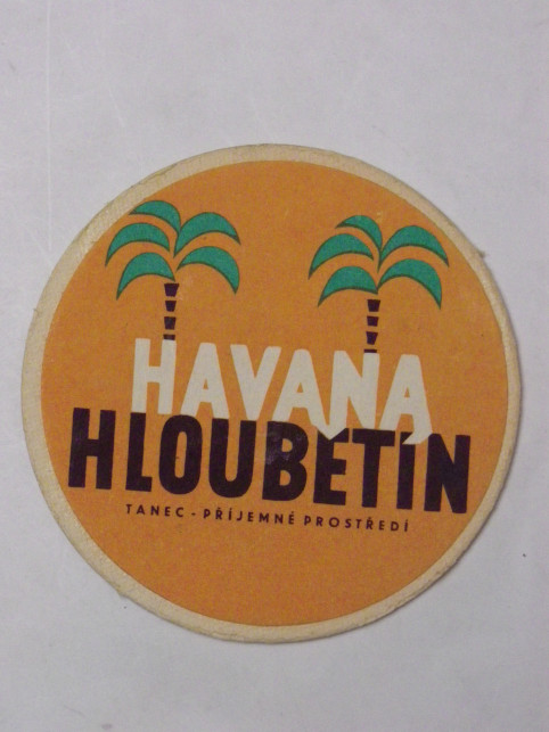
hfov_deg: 14.6
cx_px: 274
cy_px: 366
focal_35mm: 101
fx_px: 2136
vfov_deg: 19.5
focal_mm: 17.9
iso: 800
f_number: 5.3
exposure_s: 1/80
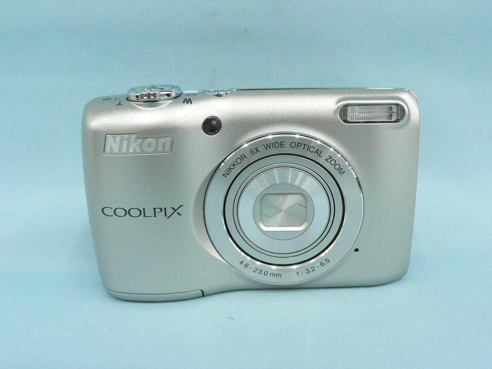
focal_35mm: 36
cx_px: 246
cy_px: 184
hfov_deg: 51.4
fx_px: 512
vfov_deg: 39.7
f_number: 4.5
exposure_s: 1/80
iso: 400
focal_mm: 6
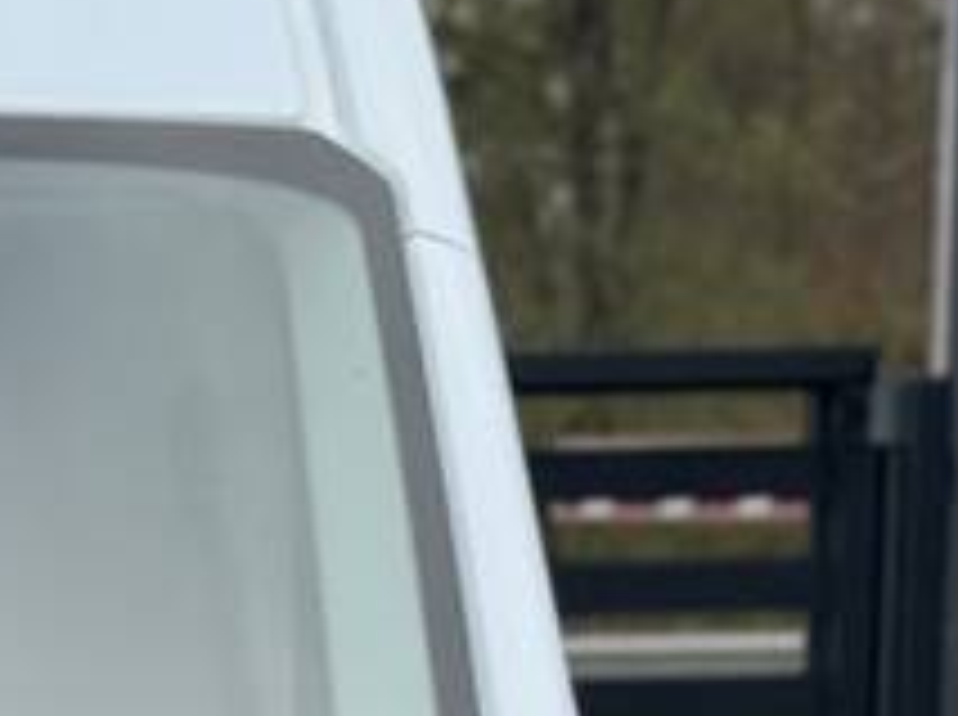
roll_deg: +0.4
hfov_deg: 7.1
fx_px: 7487
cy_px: 1522
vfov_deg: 5.3
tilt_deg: -8.0
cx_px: -738
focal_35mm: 271
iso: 64
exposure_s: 1/2110
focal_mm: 6.76
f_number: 1.78
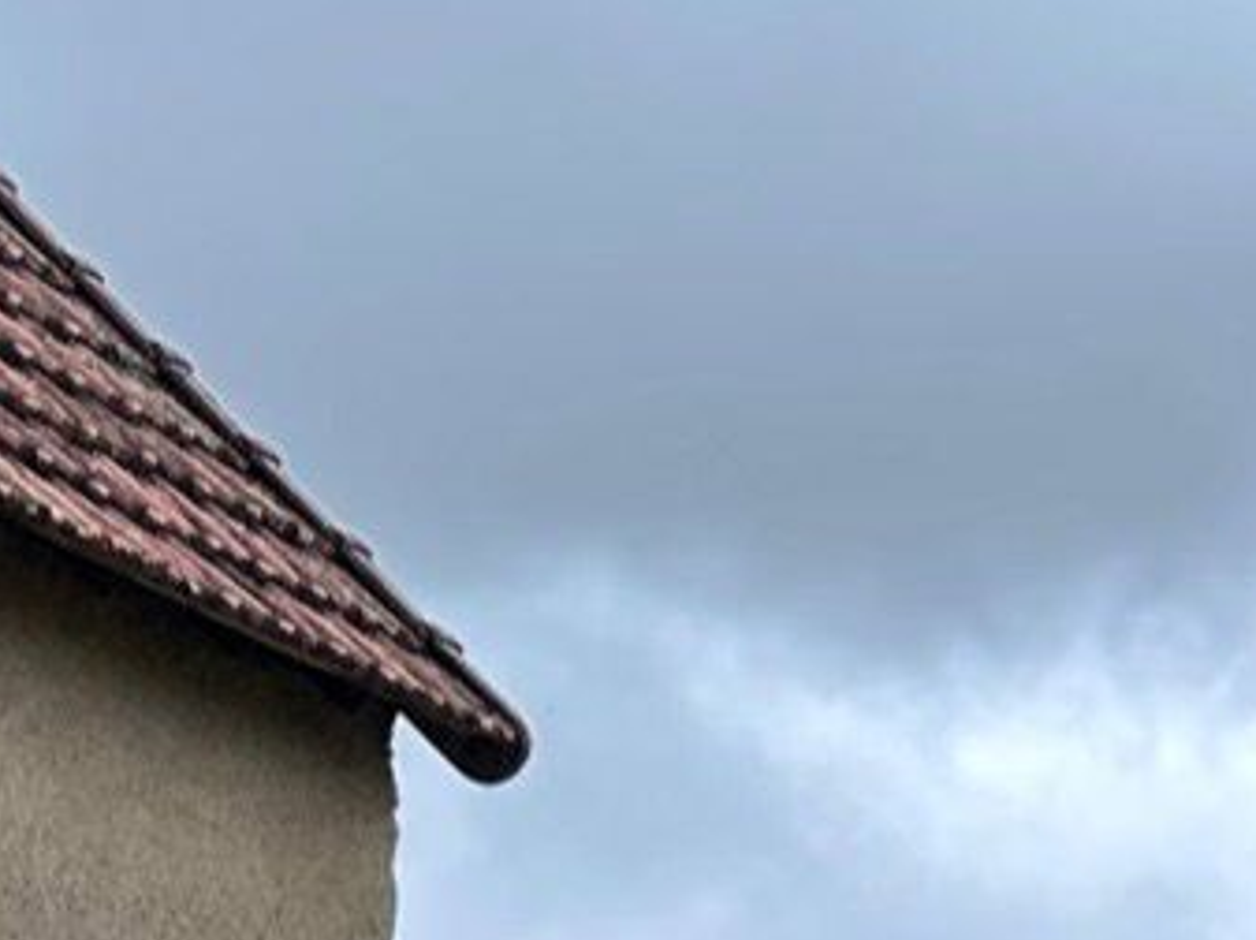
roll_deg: +1.0
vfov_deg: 9.6
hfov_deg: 10.4
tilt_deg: +4.4
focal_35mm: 146
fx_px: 5292
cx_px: 3543
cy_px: 1716
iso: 80
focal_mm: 6.86
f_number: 1.78
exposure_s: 1/918
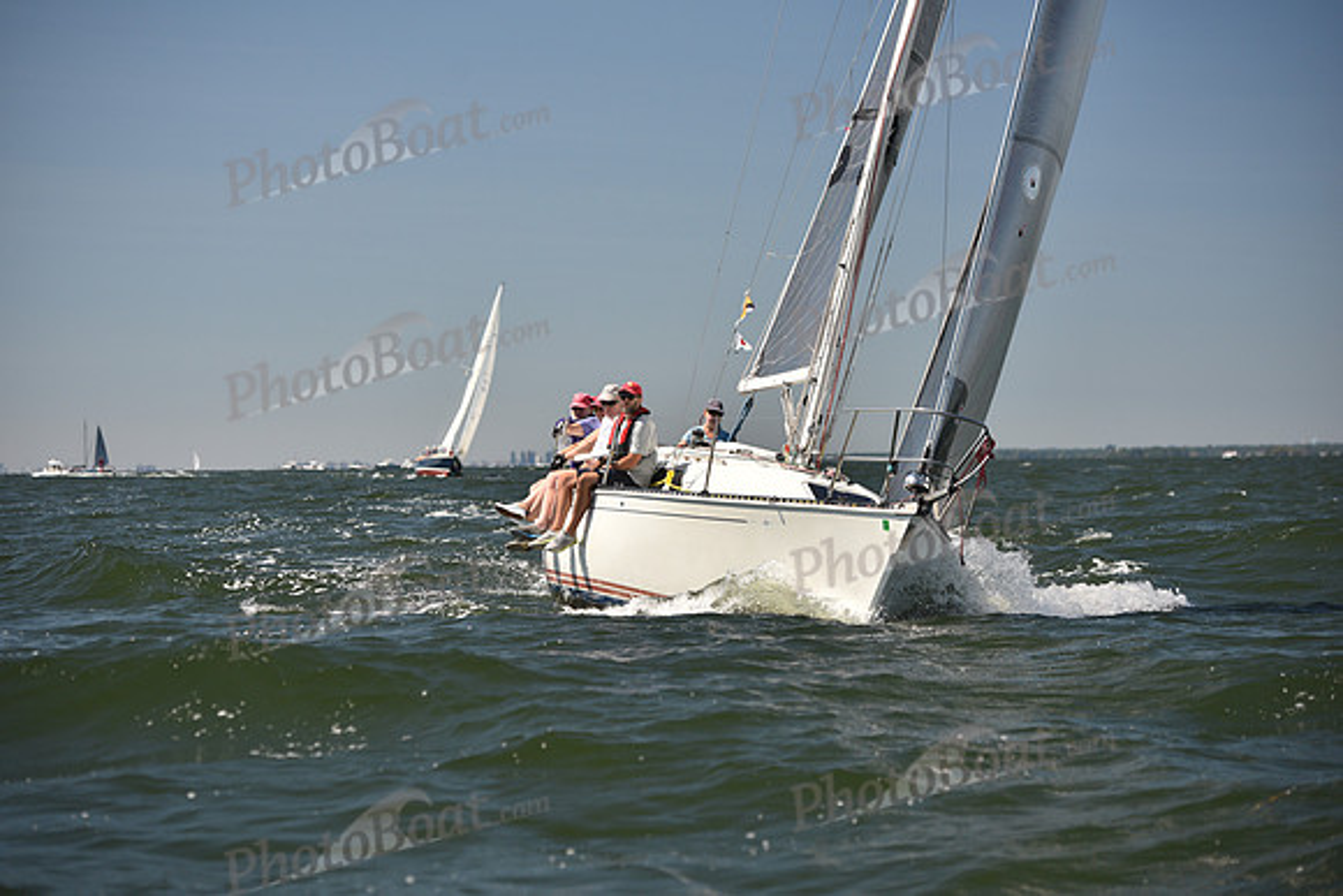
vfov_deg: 13.0
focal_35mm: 105
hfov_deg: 19.5
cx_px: 672
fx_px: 3918
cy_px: 448
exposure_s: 1/1250
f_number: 3.5
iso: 250
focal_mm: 105
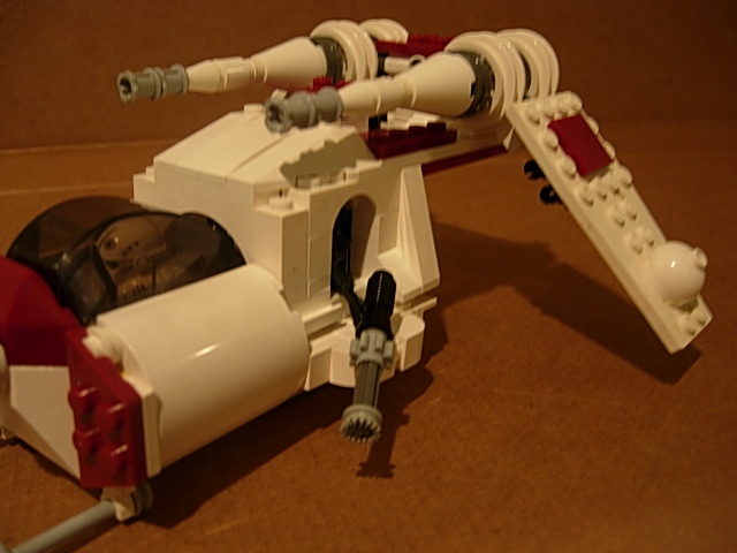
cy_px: 276
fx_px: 766
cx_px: 368
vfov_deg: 39.7
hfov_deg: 51.4
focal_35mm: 36
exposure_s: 1/4.7
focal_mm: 7.5
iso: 50
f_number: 2.7
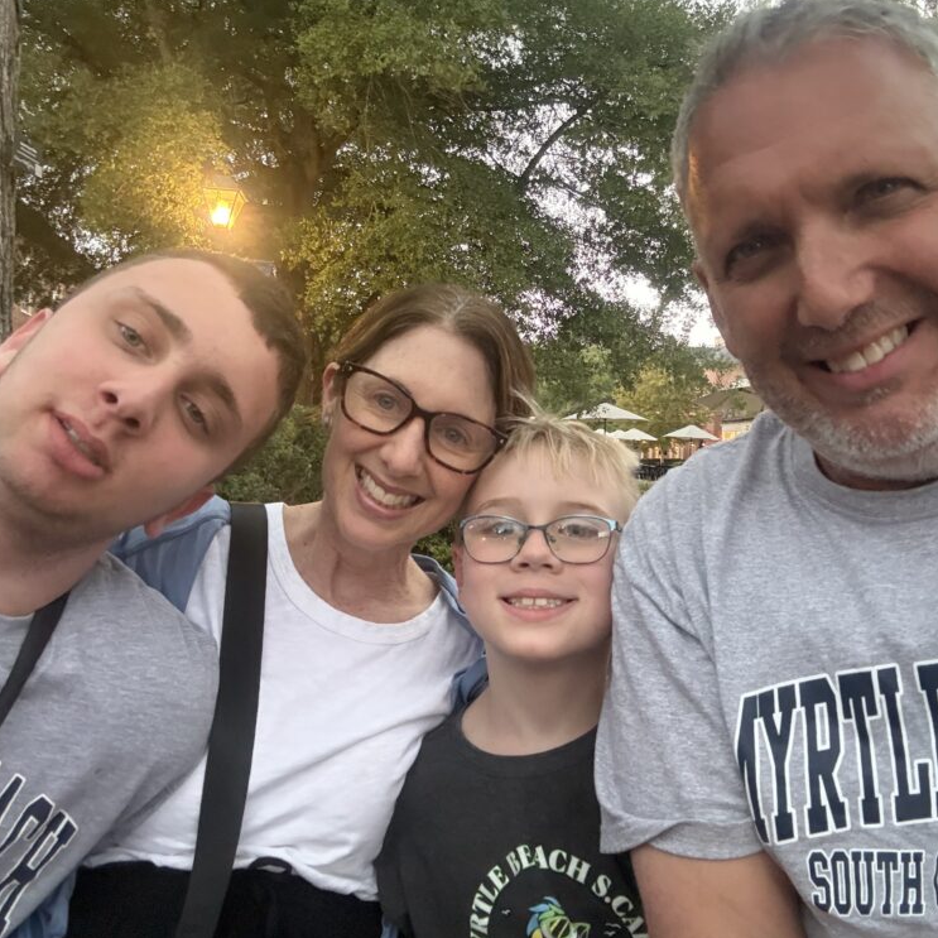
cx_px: 516
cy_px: 460
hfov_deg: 57.2
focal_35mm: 28
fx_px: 858
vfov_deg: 57.3
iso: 500
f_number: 1.9
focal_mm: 2.69
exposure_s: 1/30
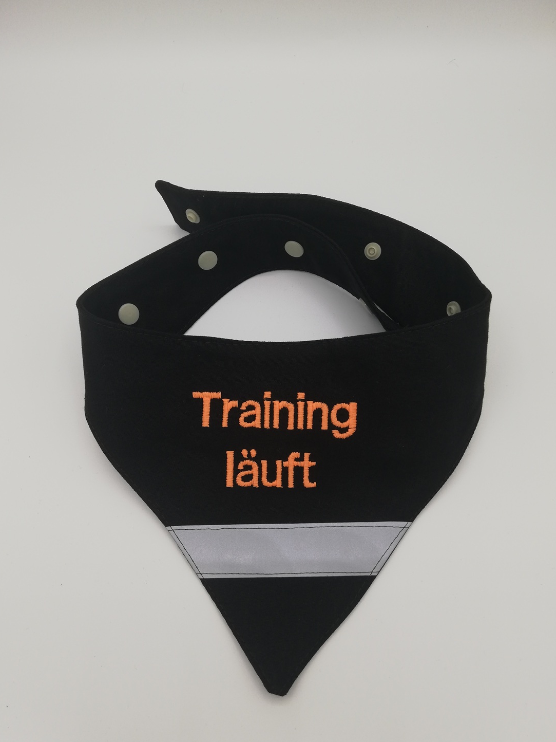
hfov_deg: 51.4
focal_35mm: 27
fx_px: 578
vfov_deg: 65.3
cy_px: 369
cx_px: 275
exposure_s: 1/147
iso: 50
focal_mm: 3.81
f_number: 2.2
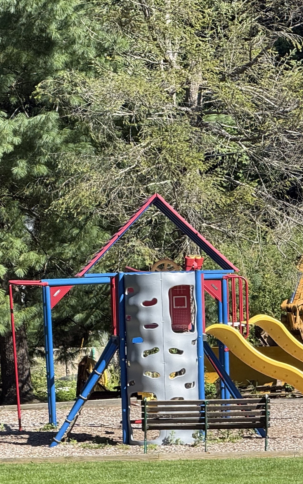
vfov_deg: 8.3
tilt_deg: +0.2
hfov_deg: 5.2
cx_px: -38
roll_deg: +0.6
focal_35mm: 253
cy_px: 247
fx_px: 3343
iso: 64
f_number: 2.8
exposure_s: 1/627
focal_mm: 15.66
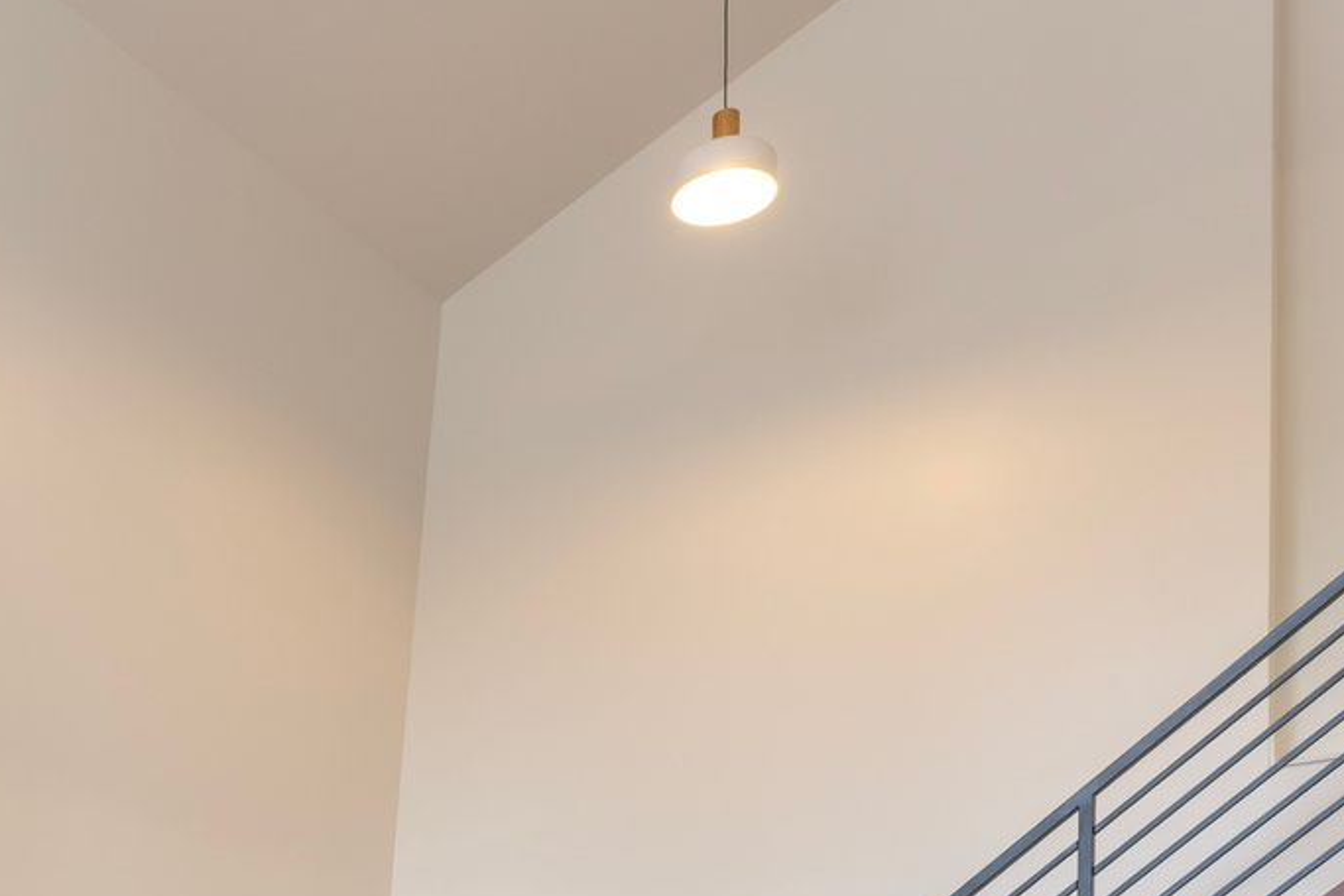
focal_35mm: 51
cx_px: -26
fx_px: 1903
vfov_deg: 22.4
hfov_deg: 35.0
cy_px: 1293
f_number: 8
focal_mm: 17
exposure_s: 1/8
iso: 100
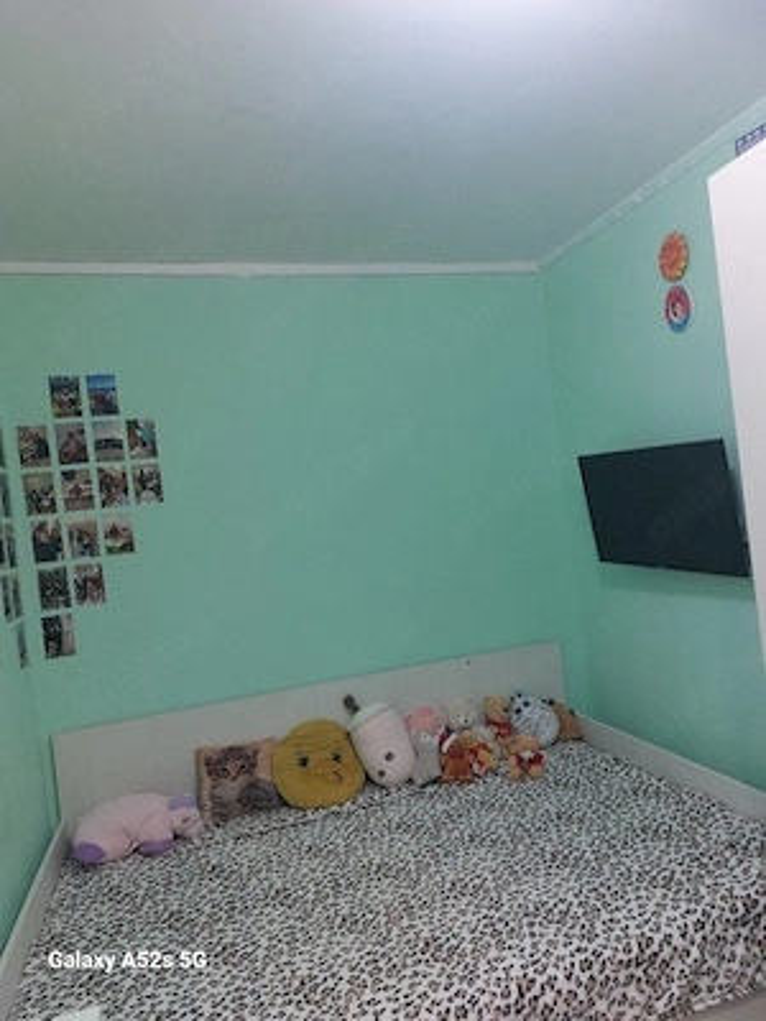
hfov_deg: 54.9
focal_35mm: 25
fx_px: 738
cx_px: 383
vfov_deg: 69.4
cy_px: 510
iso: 250
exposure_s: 1/50
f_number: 1.8
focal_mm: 5.23
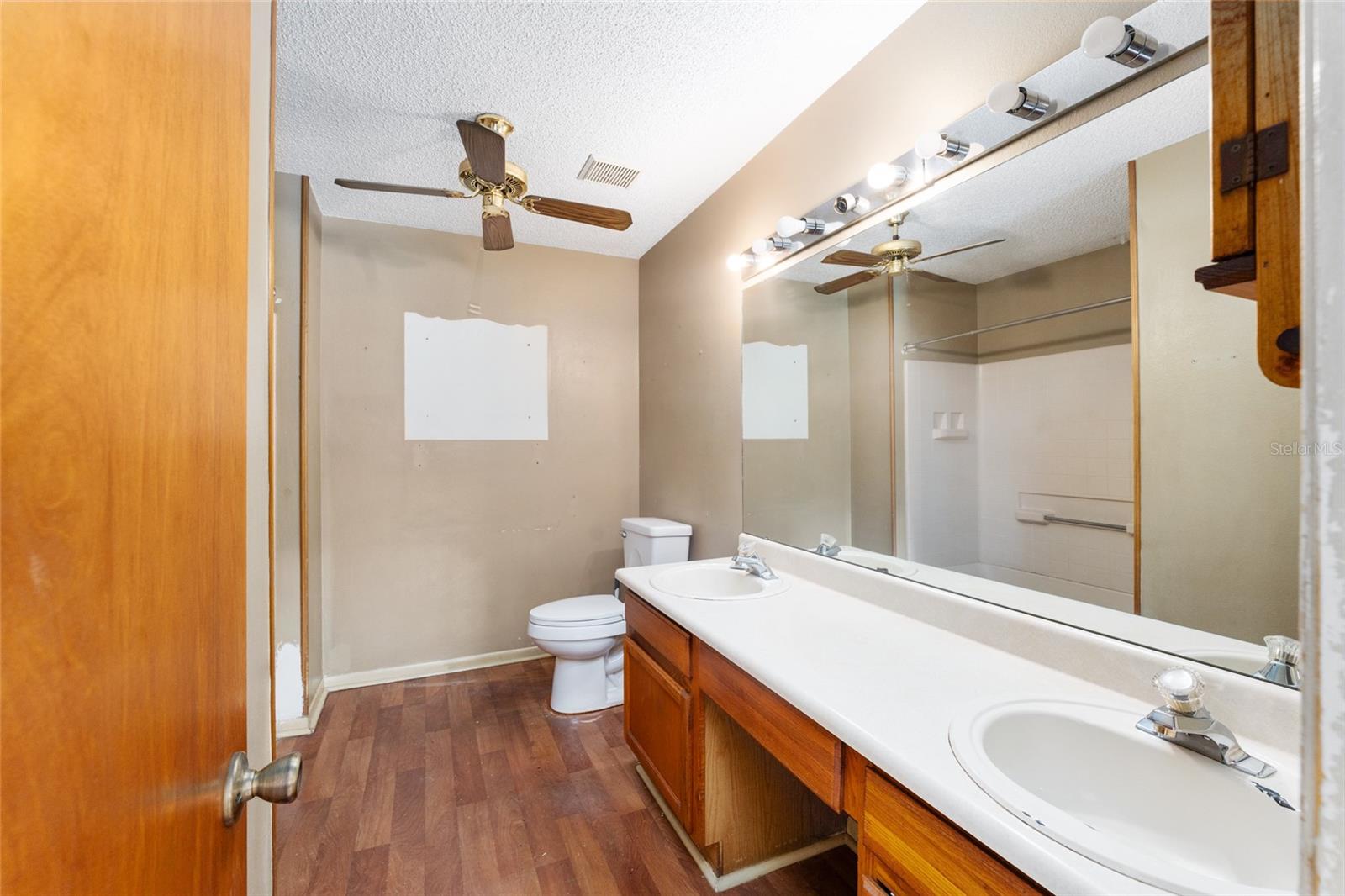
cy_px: 448
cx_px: 672
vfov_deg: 78.1
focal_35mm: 15
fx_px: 553
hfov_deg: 101.2
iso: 500
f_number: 8
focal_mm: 14.8
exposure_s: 1/10
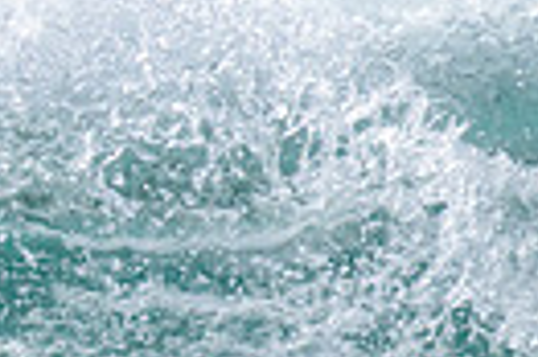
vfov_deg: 0.4
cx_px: -567
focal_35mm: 3640
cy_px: 35
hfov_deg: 0.6
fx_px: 54330
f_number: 11
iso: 800
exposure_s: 1/2000
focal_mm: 800
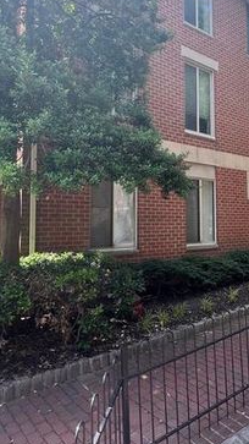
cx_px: 205
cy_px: 201
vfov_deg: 71.8
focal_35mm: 26
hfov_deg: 42.1
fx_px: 305
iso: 32
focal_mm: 1.57
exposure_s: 1/99
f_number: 1.8
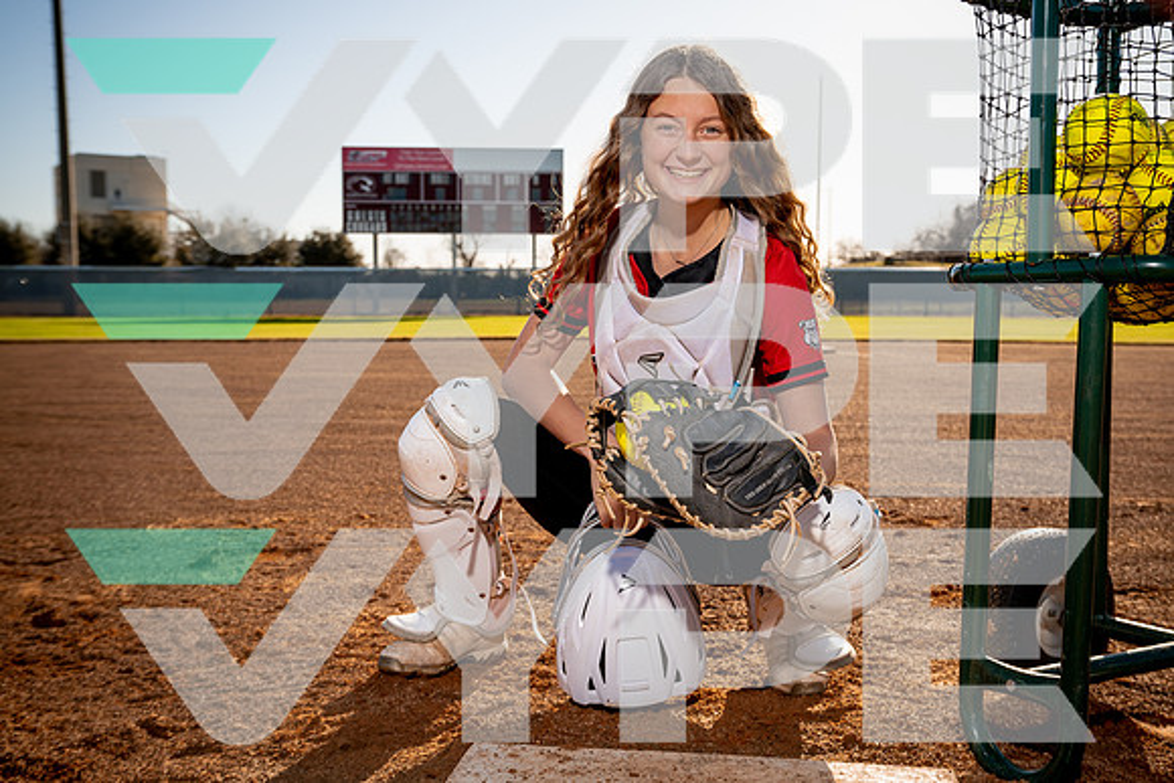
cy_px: 368
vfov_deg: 33.5
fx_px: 1302
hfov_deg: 48.5
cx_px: 627
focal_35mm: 40
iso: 100
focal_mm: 37
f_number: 5.6
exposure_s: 1/250
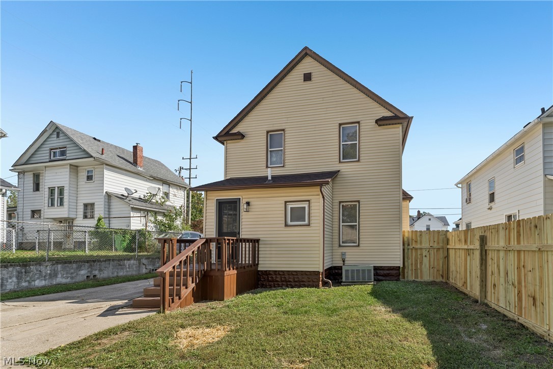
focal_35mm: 14
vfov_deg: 81.2
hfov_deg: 104.3
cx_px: 276
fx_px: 215
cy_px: 184
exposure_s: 1/400
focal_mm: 14
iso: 200
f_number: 8
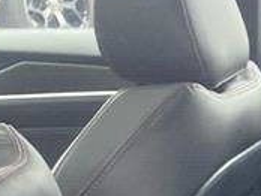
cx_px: 536
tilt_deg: -28.6
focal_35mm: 153
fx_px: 1155
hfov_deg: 11.5
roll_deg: -5.2
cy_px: 560
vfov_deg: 8.4
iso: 125
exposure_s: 1/60
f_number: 1.8
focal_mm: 4.25
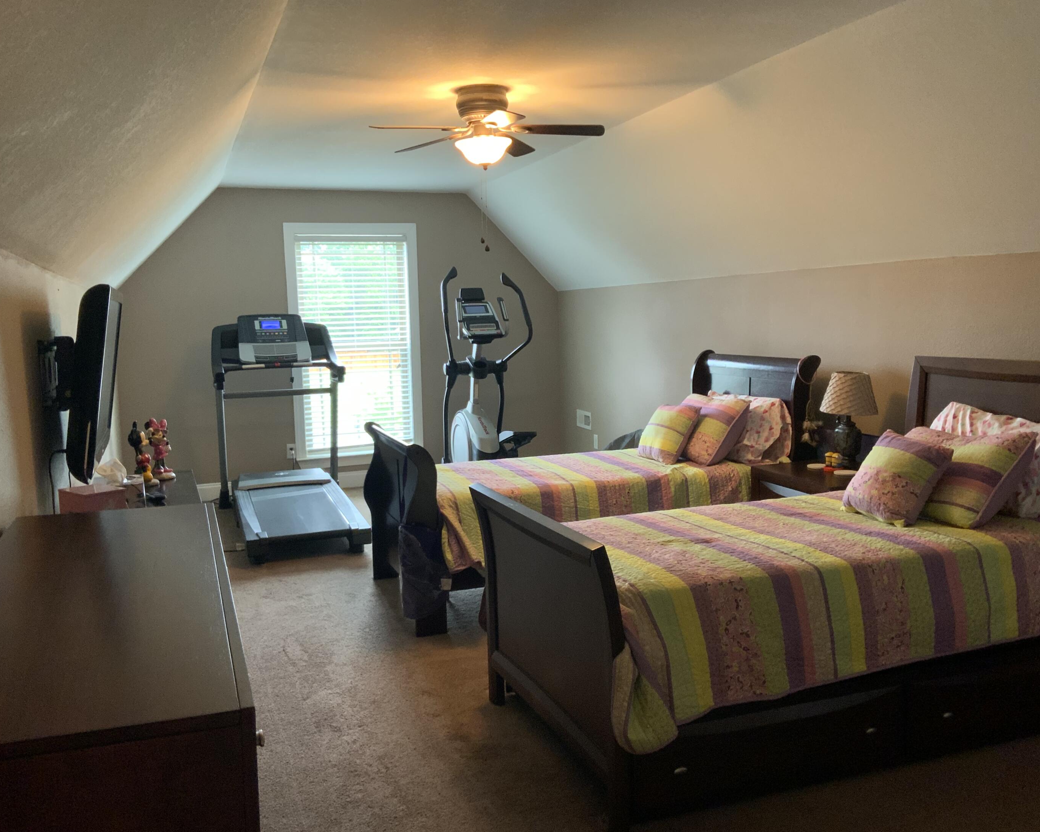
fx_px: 954
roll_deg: +0.9
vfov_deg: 47.1
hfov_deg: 57.2
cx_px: 522
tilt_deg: -6.3
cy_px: 415
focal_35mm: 31
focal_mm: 3
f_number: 1.8
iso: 250
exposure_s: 1/60
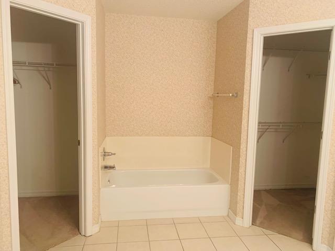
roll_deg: -2.7
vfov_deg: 53.1
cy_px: 126
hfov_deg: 67.3
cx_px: 168
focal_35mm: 26
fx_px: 252
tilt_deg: -7.6
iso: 200
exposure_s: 1/60
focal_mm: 4.25
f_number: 1.8
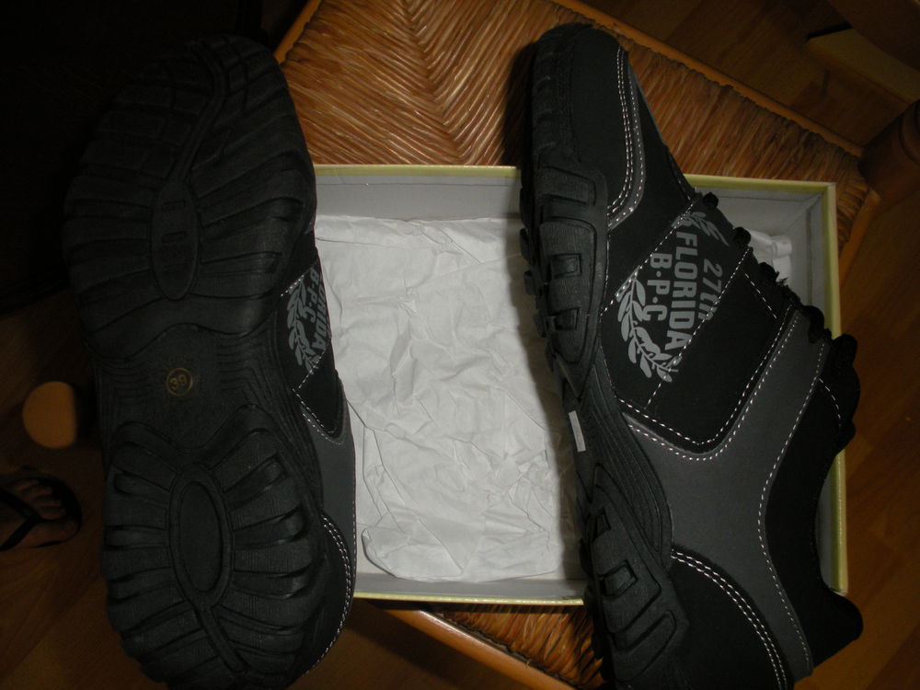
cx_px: 460
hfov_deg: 52.6
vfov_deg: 40.7
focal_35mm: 35
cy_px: 345
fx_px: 930
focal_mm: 6.3
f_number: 3.5
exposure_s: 1/60
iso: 200
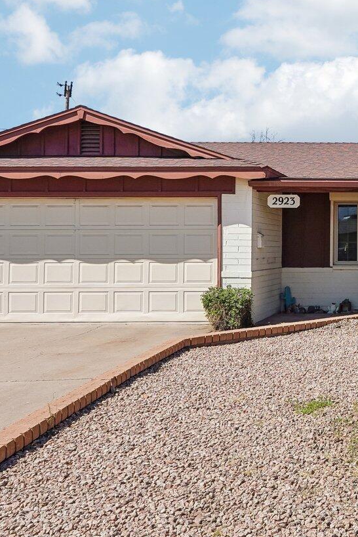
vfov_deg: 47.0
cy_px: 224
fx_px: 615
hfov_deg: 28.0
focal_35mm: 41
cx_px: 439
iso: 400
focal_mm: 16.5
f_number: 8
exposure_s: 1/1000
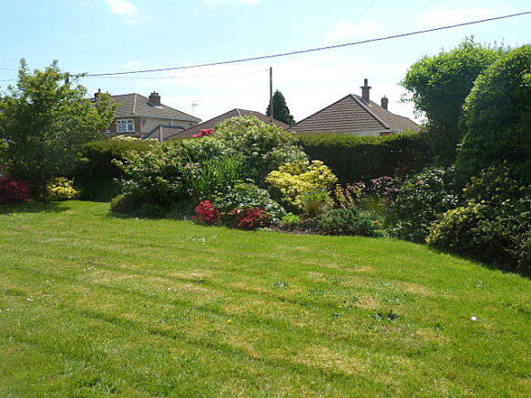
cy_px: 199
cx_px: 266
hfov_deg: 60.0
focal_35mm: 30
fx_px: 460
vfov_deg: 46.8
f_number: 4
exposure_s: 1/500
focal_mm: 5
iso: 80
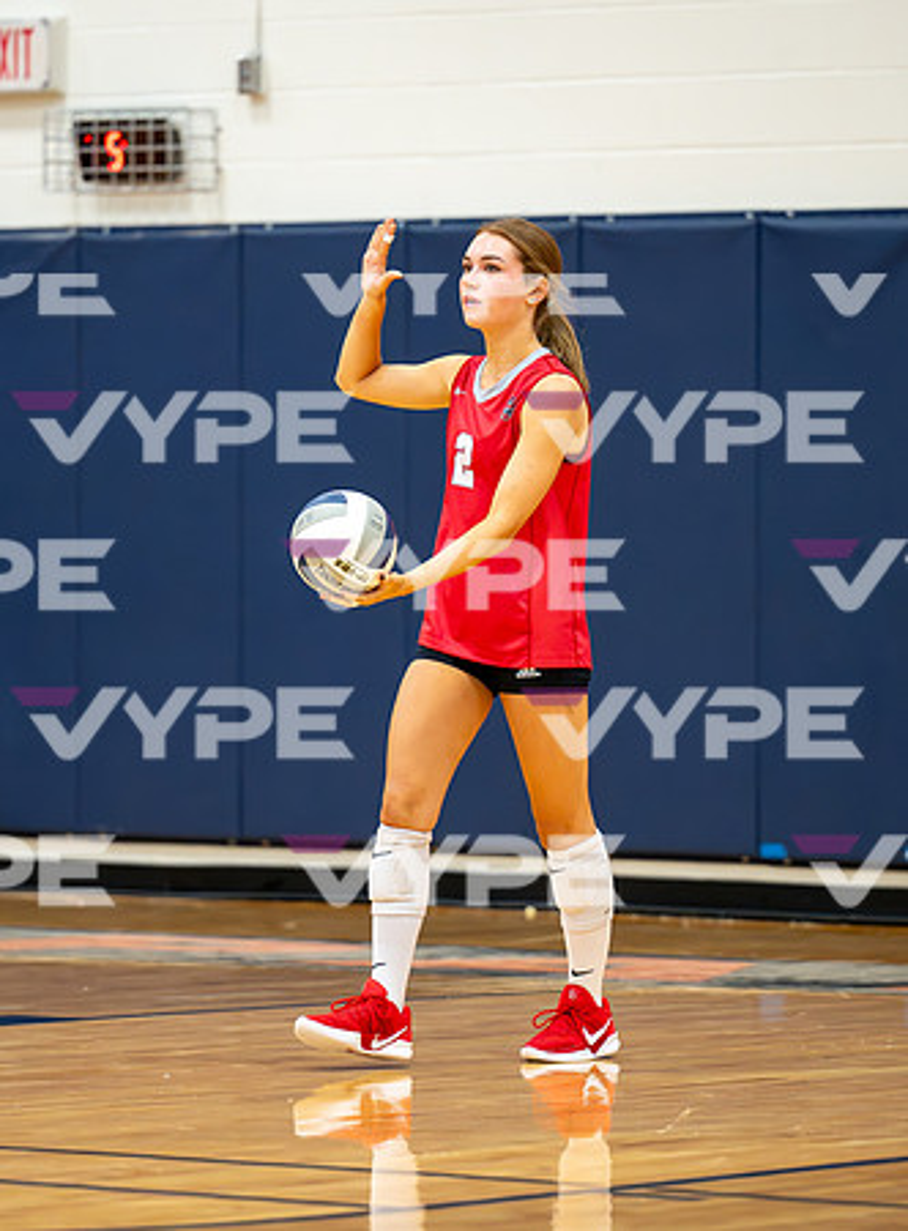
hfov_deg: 6.7
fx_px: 7730
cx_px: 387
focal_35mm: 219
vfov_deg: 9.1
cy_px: 615
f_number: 2.8
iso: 5000
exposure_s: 1/800
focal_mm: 150
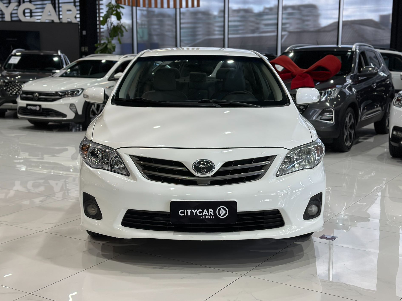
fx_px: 569
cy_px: 153
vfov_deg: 29.7
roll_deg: -0.2
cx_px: 197
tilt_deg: -9.2
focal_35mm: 49
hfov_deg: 38.9
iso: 125
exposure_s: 1/170
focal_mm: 6.86
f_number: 1.78
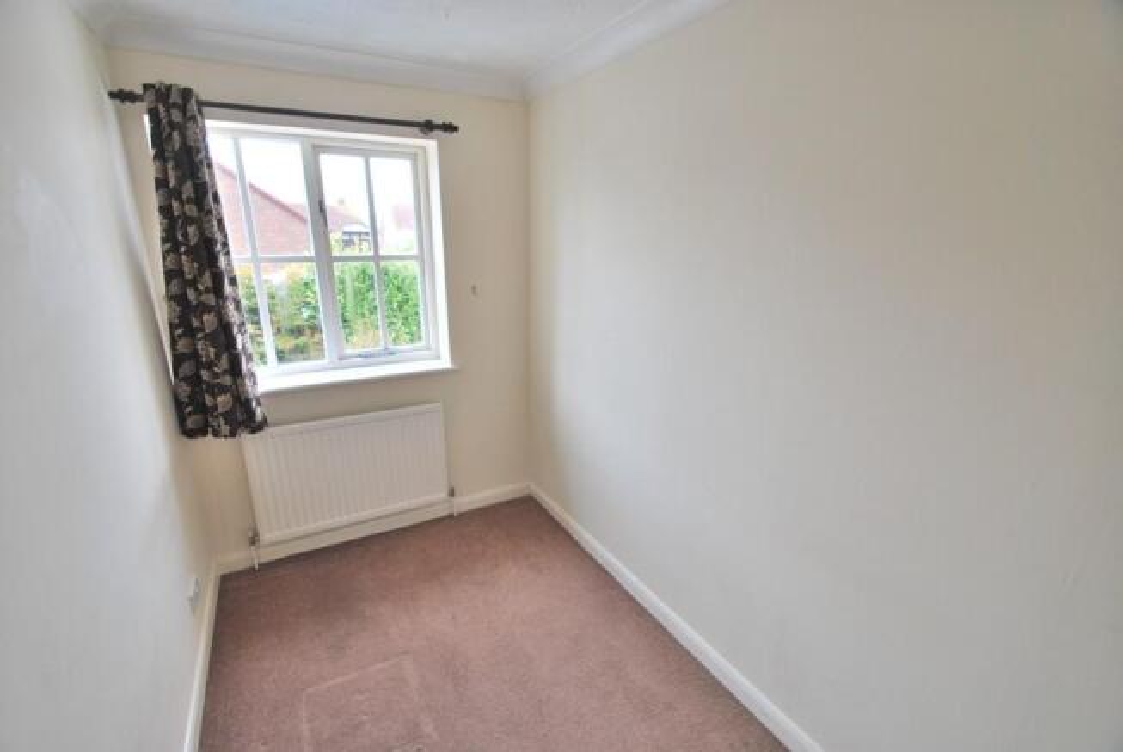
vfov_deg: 77.5
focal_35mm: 15
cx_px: 562
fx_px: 468
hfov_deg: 100.3
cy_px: 376
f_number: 5
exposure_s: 1/100
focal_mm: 10
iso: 200
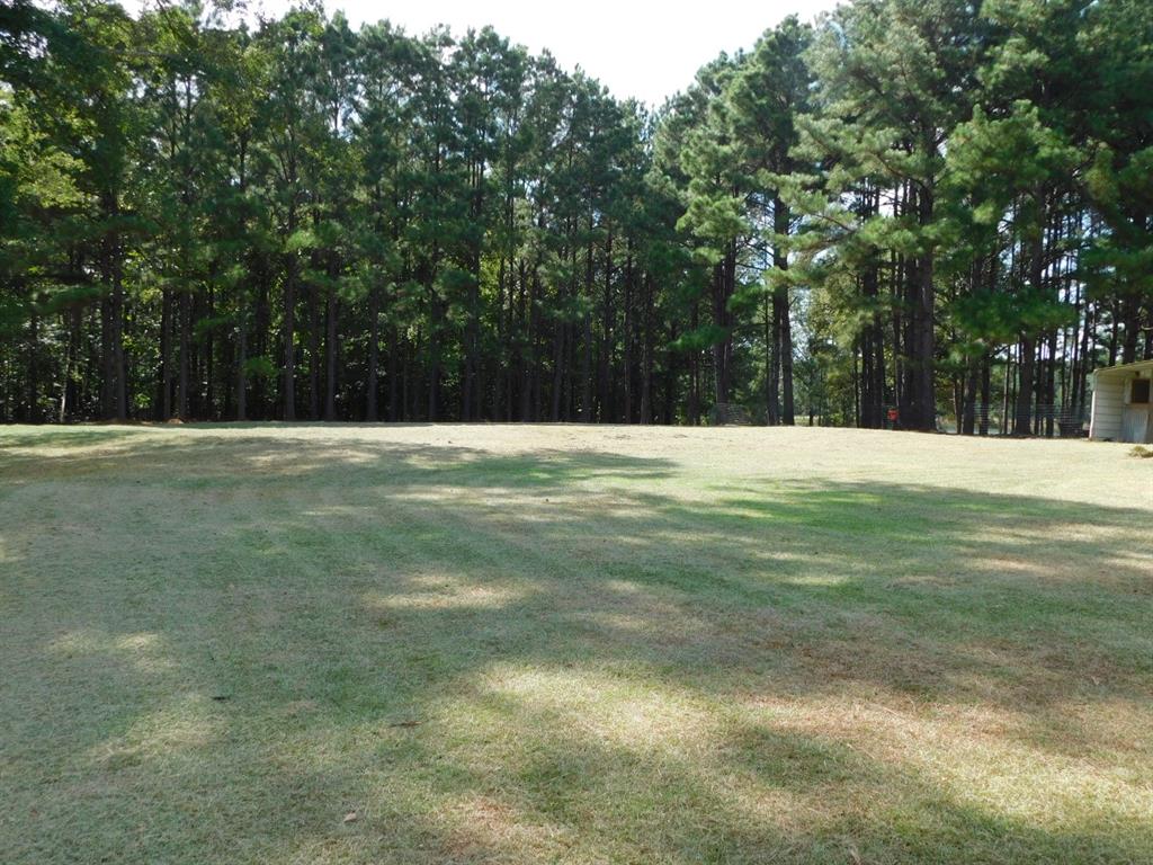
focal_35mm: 30
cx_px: 576
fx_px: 999
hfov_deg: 60.0
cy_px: 432
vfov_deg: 46.8
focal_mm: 5.3
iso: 125
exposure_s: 1/500
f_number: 3.2
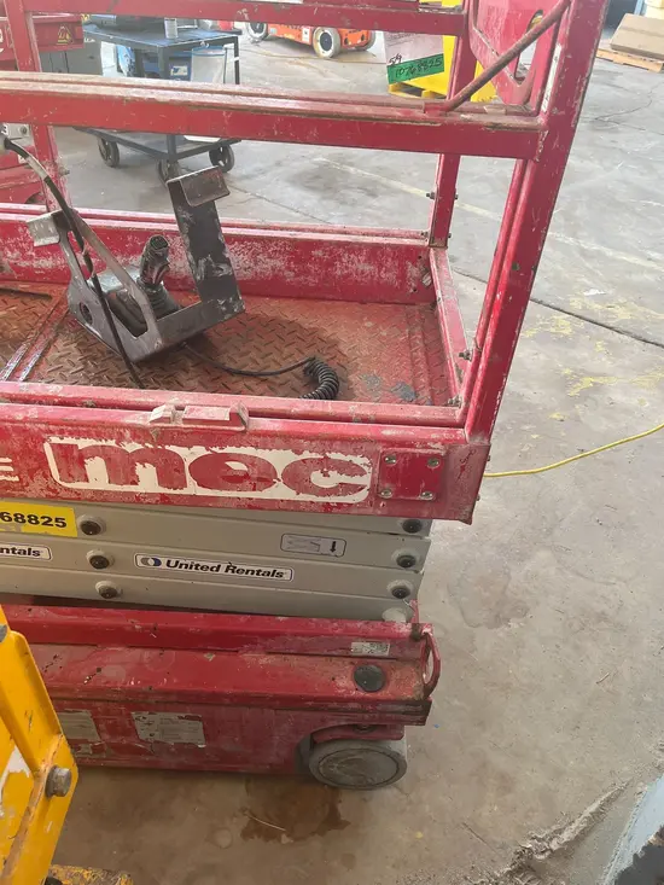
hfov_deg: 53.1
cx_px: 332
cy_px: 442
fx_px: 665
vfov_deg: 67.3
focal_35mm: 26
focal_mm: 5.1
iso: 100
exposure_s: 1/121
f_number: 1.6
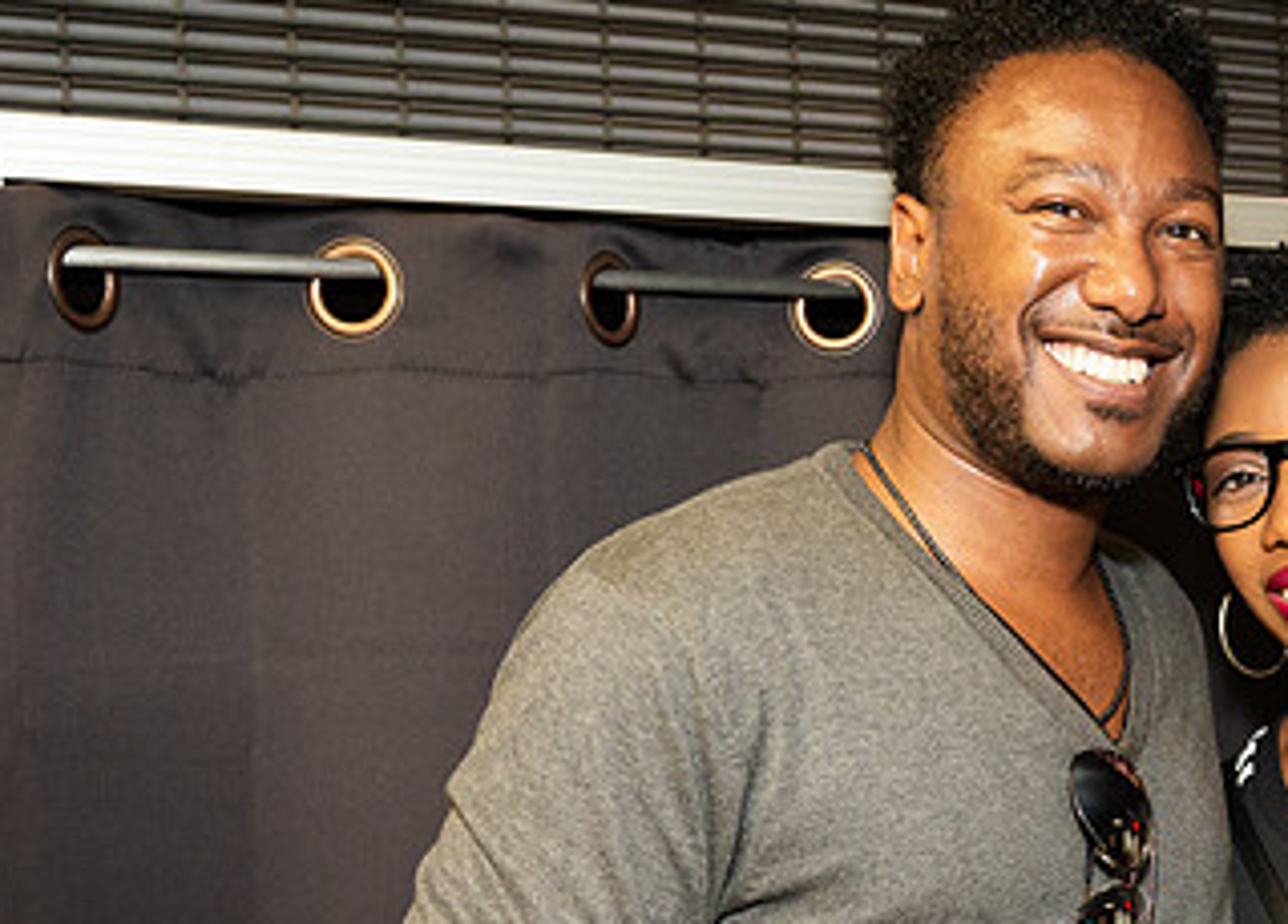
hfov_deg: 27.7
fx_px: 2528
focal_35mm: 69
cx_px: 1128
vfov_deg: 20.5
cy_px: 749
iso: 3200
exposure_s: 1/250
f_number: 4.5
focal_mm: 31
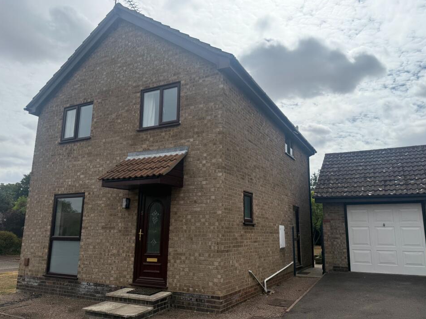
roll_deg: -0.5
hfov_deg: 67.3
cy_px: 162
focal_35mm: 26
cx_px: 222
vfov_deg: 53.1
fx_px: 320
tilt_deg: +12.6
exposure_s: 1/11905
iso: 100
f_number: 1.78
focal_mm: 6.76
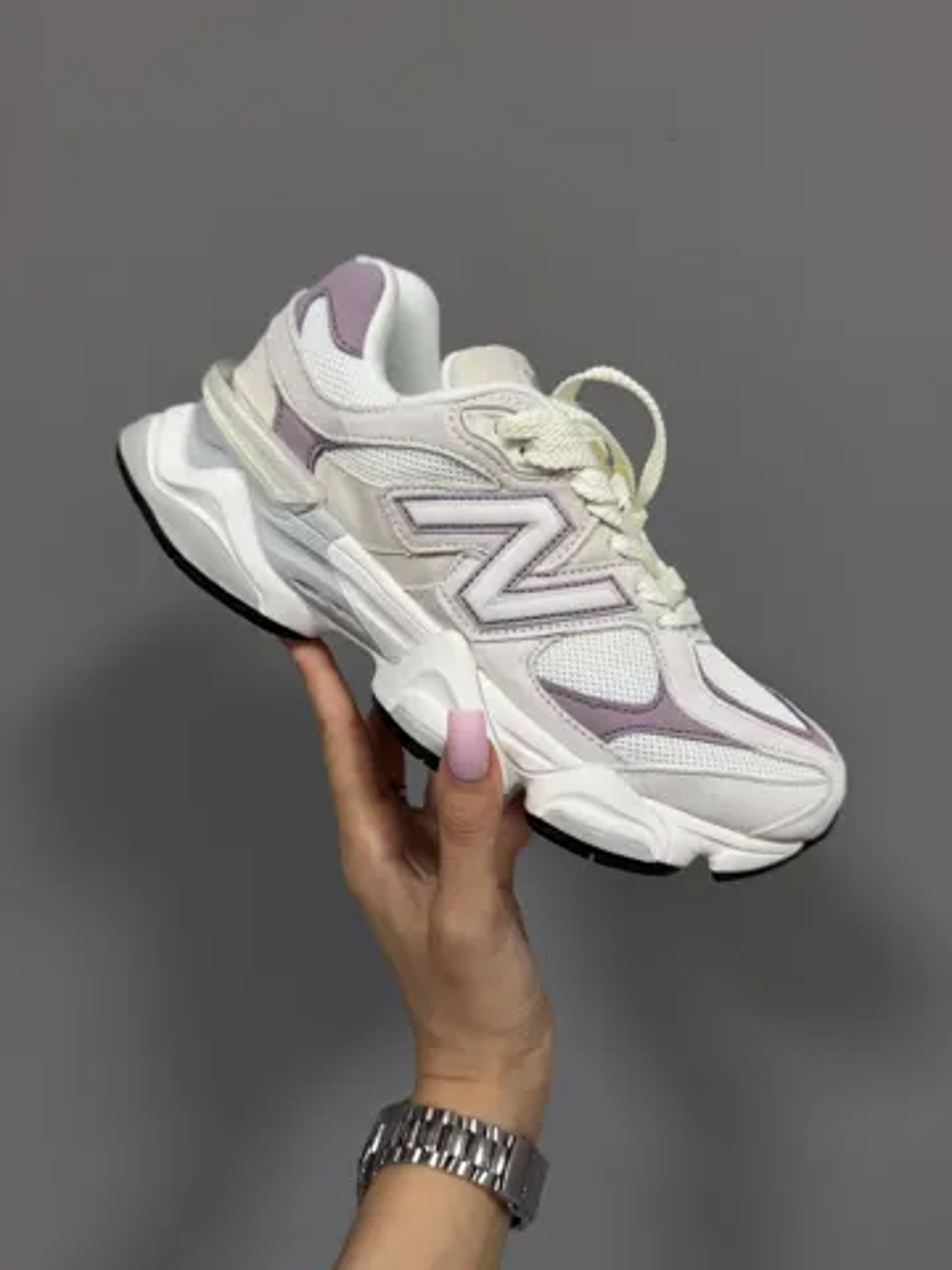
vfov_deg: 71.6
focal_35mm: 24
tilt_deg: -9.8
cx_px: 476
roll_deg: +2.1
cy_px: 635
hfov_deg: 56.8
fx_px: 880
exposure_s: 1/100
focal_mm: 6.76
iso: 200
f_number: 1.78
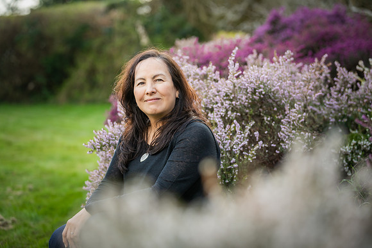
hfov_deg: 24.5
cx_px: 186
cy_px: 124
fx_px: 858
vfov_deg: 16.5
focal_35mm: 83
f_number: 2.7
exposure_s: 1/800
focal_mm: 83
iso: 450
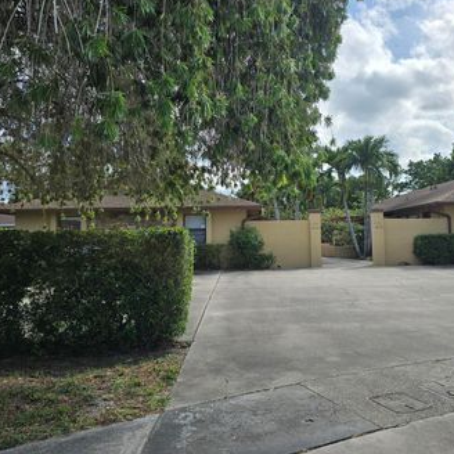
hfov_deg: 52.3
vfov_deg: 52.5
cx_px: 266
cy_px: 206
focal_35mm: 31
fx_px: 460
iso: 12
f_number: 1.7
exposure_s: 1/1610
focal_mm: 6.3
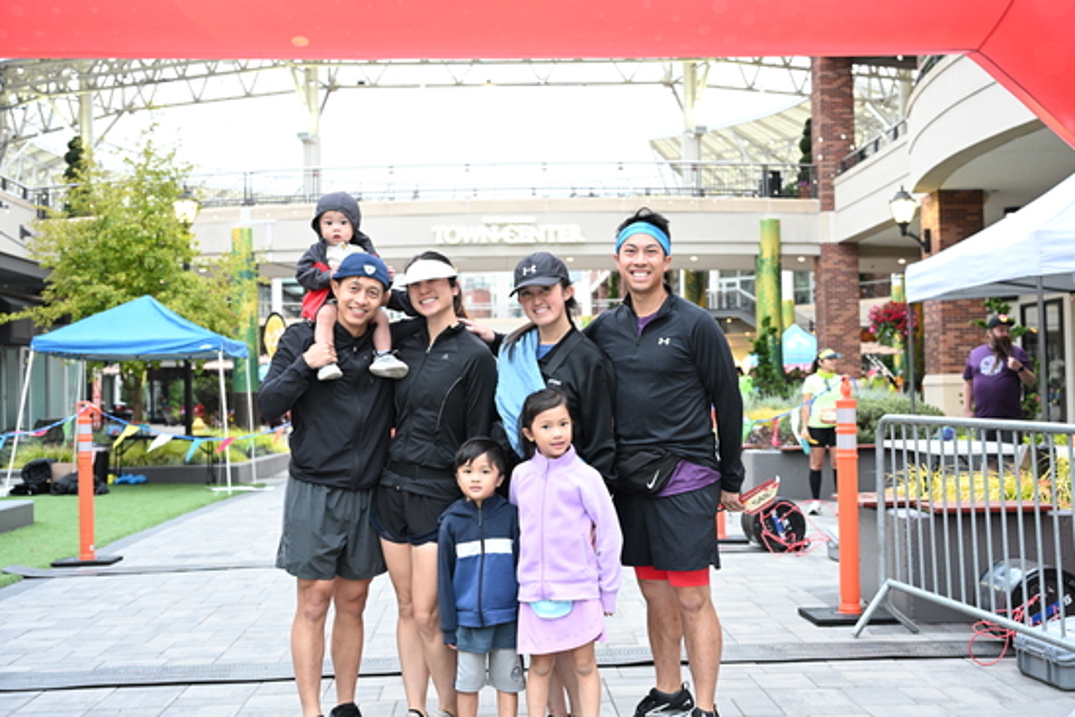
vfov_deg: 30.5
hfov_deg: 44.5
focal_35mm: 44
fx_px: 1314
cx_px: 538
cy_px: 358
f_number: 4
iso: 3200
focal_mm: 44
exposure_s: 1/250
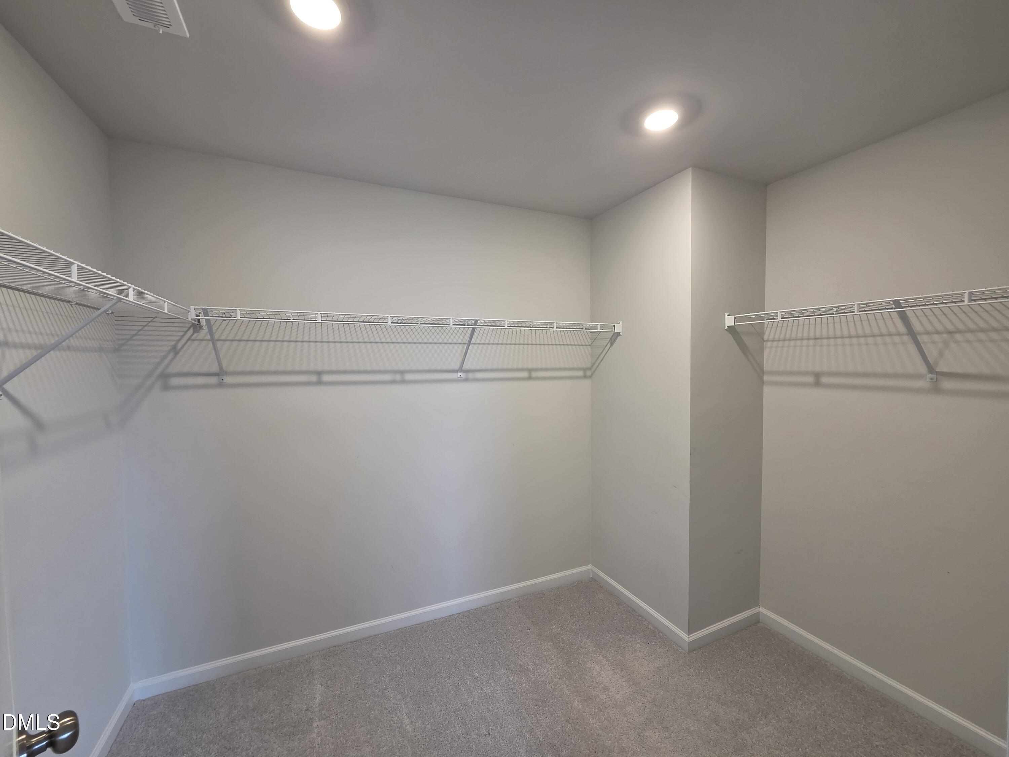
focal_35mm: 13
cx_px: 504
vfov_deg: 89.9
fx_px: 379
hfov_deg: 106.2
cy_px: 378
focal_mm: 2.2
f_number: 2.2
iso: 200
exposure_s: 1/60
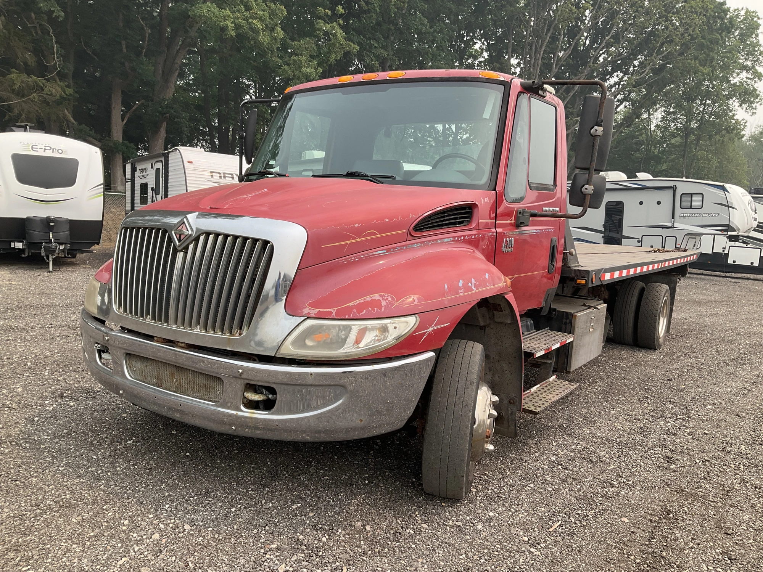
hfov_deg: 61.7
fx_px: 639
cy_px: 286
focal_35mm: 29
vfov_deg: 48.2
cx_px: 382
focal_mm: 3
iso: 25
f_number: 1.8
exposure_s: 1/869
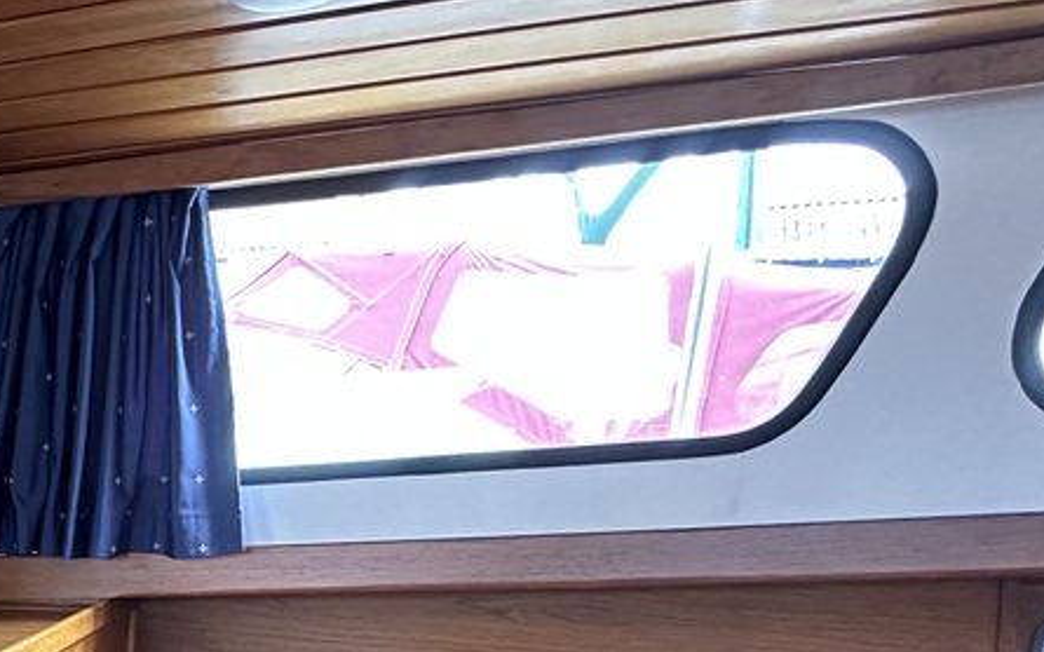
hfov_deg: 40.3
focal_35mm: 40
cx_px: -91
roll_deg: -0.6
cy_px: 828
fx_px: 1138
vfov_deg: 27.3
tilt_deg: -18.3
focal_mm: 2.22
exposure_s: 1/60
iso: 500
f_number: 2.2
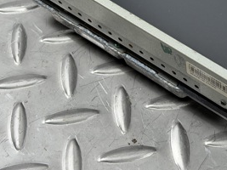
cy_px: -15
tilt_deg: -48.3
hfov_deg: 17.0
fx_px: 754
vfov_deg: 12.7
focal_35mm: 115
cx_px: 188
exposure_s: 1/50
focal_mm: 6.76
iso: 50
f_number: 1.78
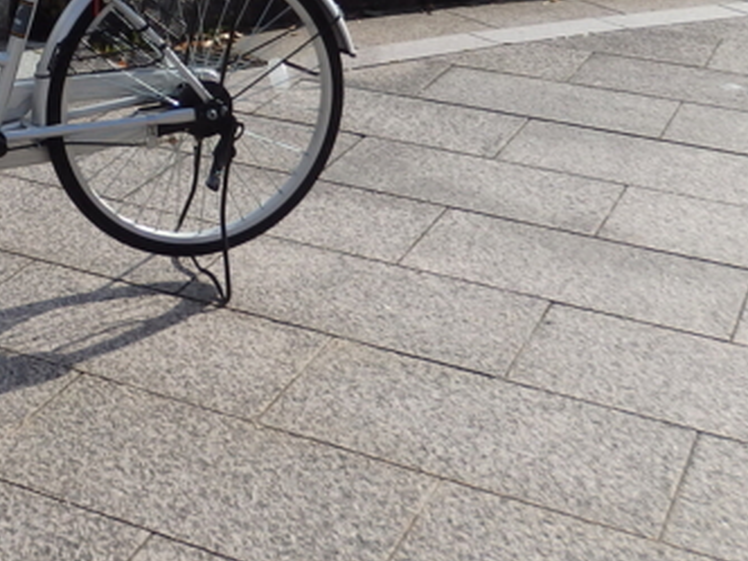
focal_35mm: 77
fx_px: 1664
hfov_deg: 23.9
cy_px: -302
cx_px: -56
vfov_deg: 17.1
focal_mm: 4.5
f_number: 8.7
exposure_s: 1/250
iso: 125
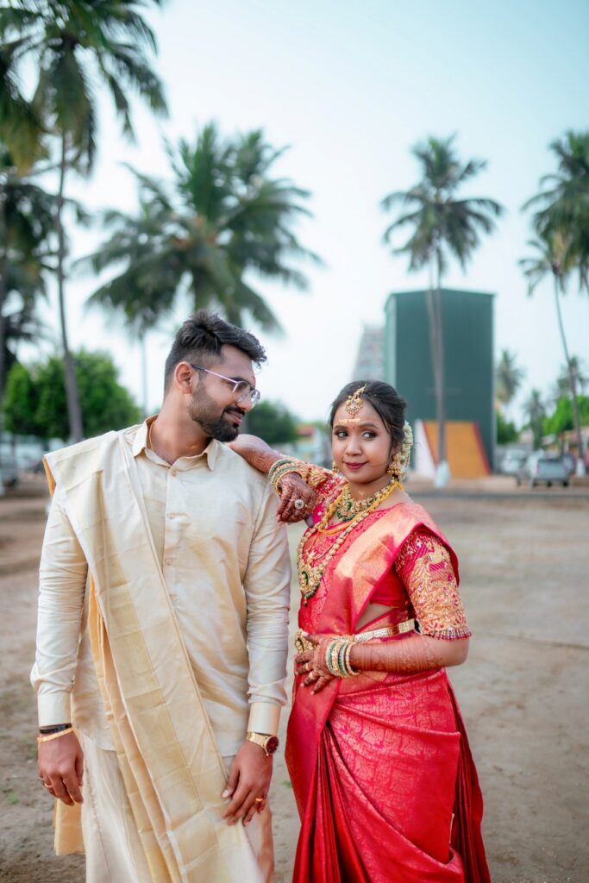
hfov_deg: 37.9
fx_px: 859
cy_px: 442
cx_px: 294
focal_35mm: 35
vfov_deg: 54.4
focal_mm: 35
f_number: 1.4
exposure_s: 1/3200
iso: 100
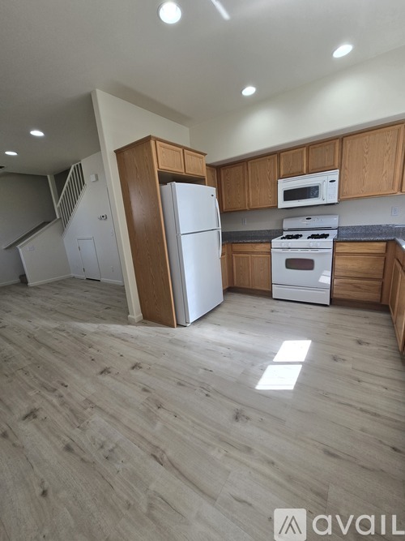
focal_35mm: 13
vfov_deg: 106.2
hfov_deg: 89.9
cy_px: 270
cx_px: 202
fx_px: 203
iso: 64
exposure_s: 1/120
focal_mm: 2.2
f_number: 2.2
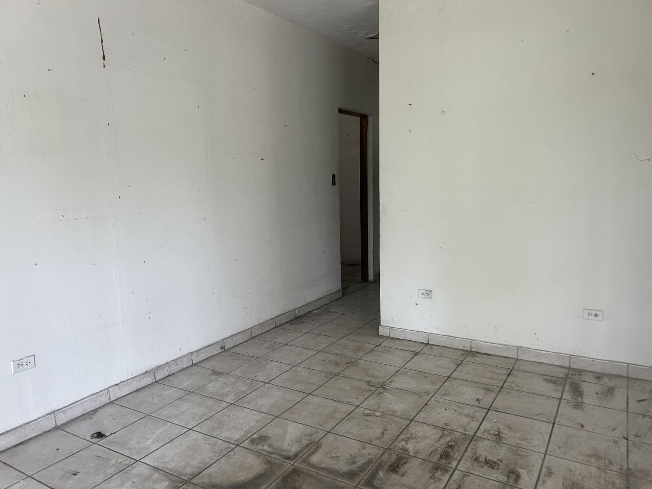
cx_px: 326
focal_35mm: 26
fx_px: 490
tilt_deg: -5.6
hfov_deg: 67.3
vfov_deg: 53.1
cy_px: 244
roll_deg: +2.4
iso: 100
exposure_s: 1/121
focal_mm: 5.7
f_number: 1.5
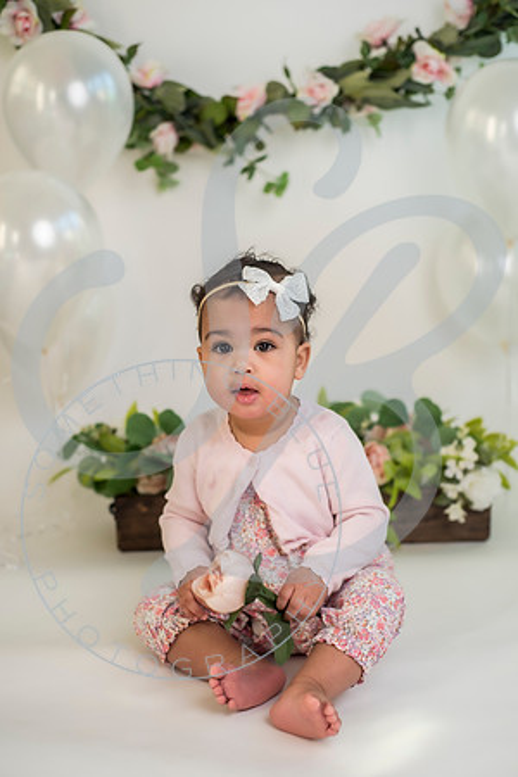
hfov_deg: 27.0
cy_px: 388
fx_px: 1079
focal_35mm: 50
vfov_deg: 39.6
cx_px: 259
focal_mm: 50
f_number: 2.8
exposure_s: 1/200
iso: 100
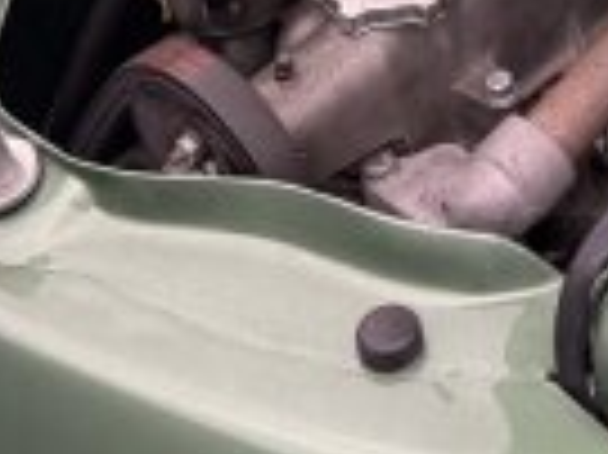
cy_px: -476
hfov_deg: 16.0
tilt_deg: -28.1
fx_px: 2001
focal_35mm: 114
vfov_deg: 11.6
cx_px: 883
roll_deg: +1.0
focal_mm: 6.76
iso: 200
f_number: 1.78
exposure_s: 1/70
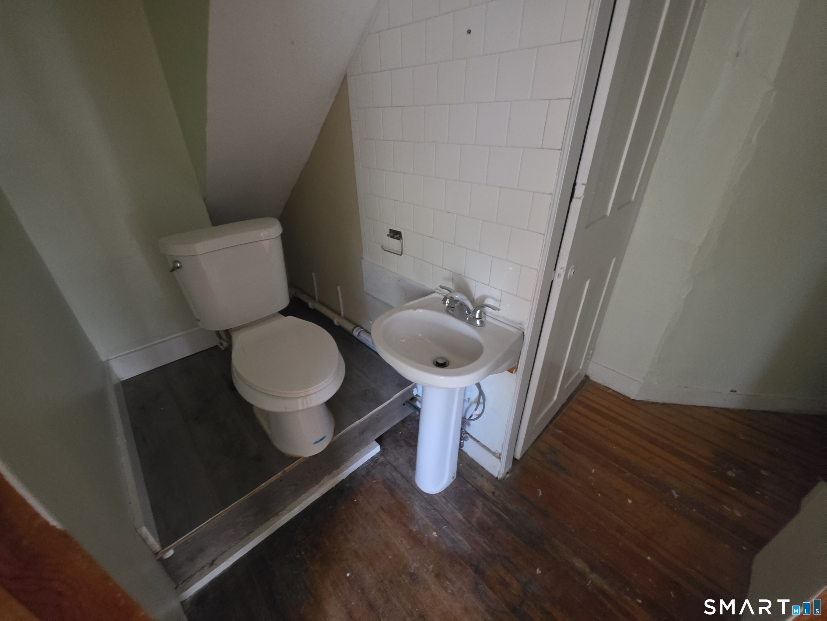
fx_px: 311
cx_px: 414
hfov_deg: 106.2
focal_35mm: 13
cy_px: 310
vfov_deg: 89.9
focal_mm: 2.2
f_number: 1.9
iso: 800
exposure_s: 1/30
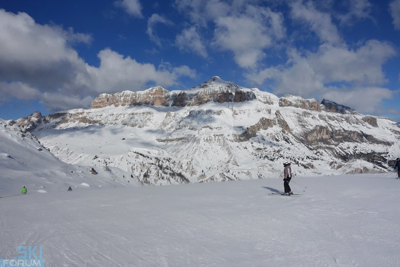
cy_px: 134
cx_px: 200
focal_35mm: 24
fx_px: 267
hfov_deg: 73.8
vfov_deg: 53.1
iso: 1000
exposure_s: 1/1250
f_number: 8
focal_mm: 8.98
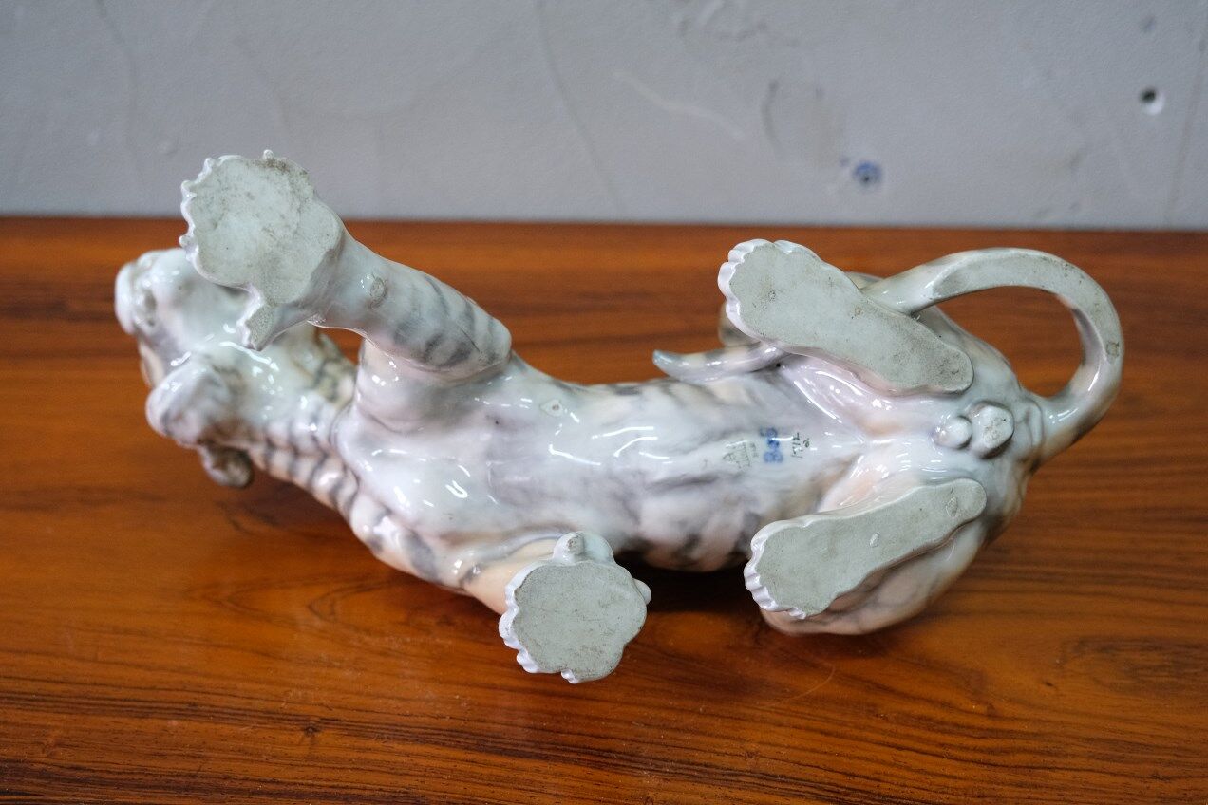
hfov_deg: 42.7
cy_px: 402
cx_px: 604
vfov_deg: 29.2
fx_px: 1543
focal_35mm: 46
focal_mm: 30.8
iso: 1600
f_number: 4
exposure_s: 1/45
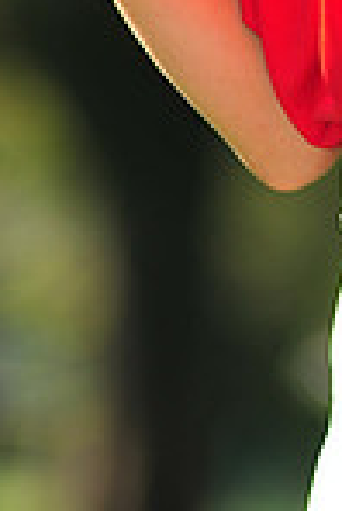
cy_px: -449
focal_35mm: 705
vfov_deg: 2.9
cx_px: 356
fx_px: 10022
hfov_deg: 2.0
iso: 200
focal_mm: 180
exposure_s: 1/1250
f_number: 3.5
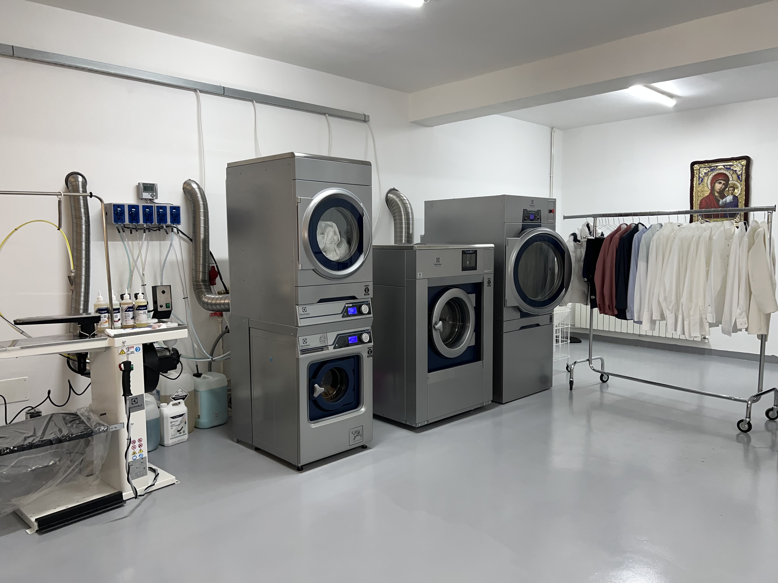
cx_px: 389
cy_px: 292
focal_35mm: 26
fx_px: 584
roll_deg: +1.1
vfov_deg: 53.1
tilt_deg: -5.6
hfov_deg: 67.3
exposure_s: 1/121
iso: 125
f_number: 1.5
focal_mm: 5.7
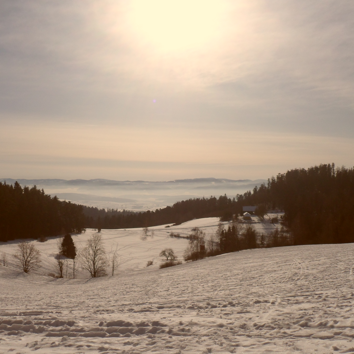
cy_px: 185
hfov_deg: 48.2
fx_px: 393
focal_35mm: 34
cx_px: 147
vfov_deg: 48.4
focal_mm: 4.9
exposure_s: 1/500
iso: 80
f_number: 9.2
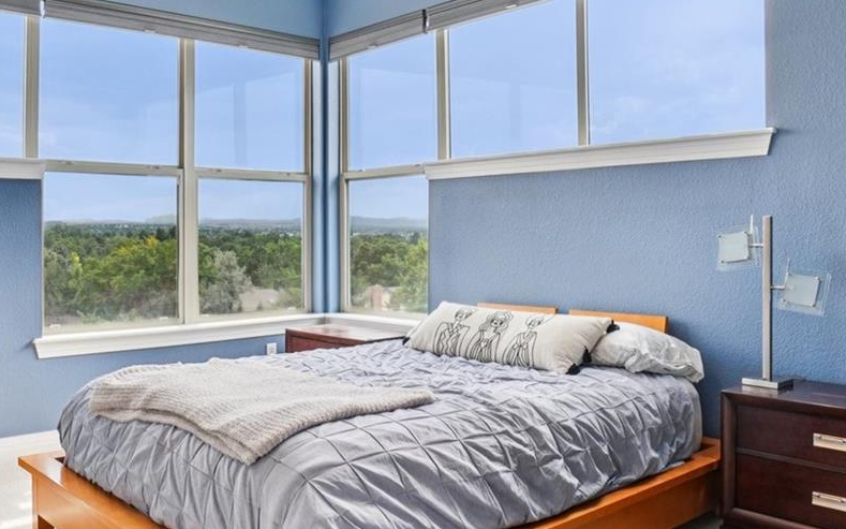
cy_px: 237
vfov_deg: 40.5
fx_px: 715
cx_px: 348
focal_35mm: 31
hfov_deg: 60.8
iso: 400
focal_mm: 10
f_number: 8
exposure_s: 1/60
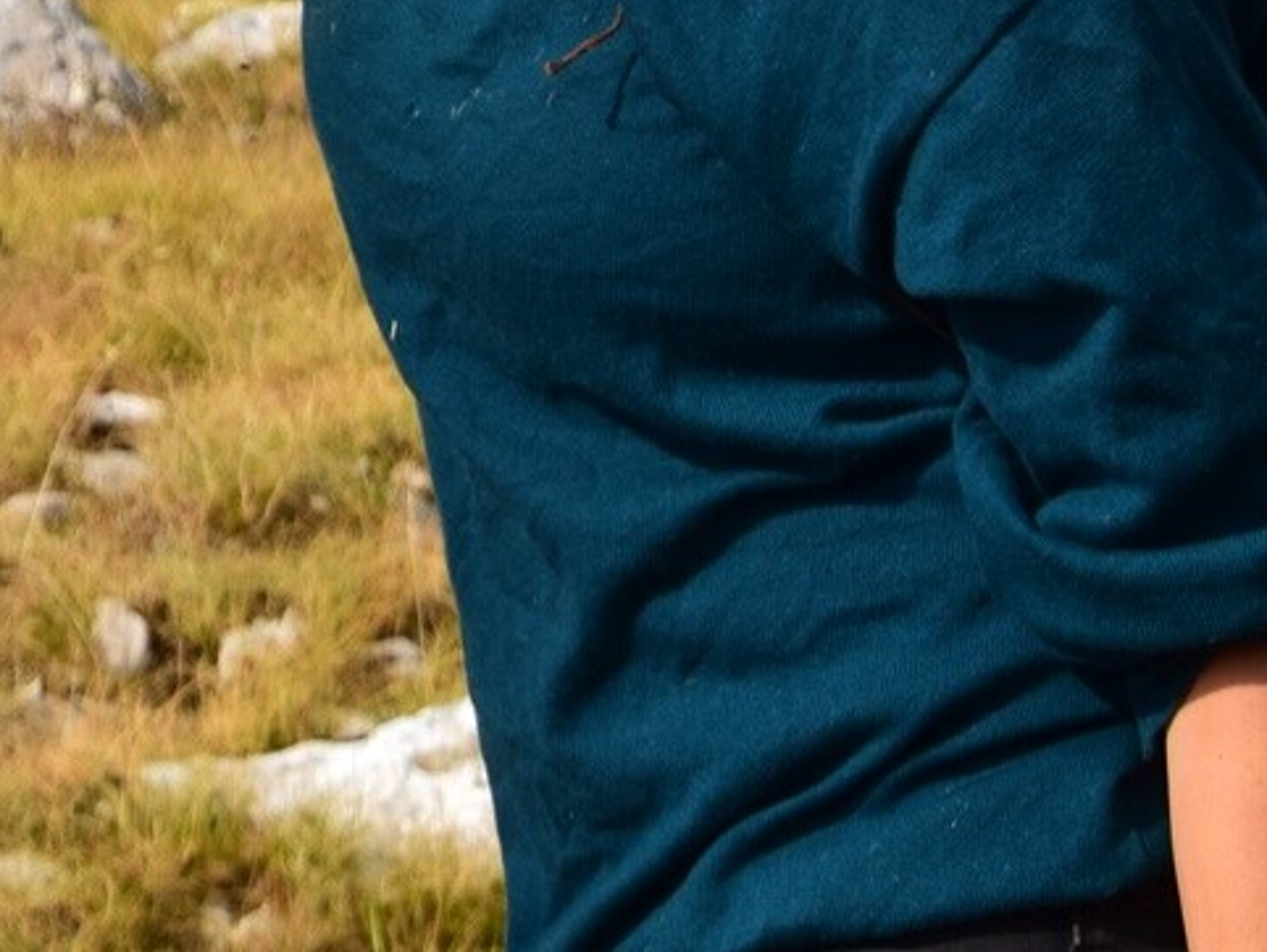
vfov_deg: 5.1
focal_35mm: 287
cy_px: -563
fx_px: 10510
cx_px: -481
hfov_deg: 6.8
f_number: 11
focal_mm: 50
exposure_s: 1/640
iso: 200
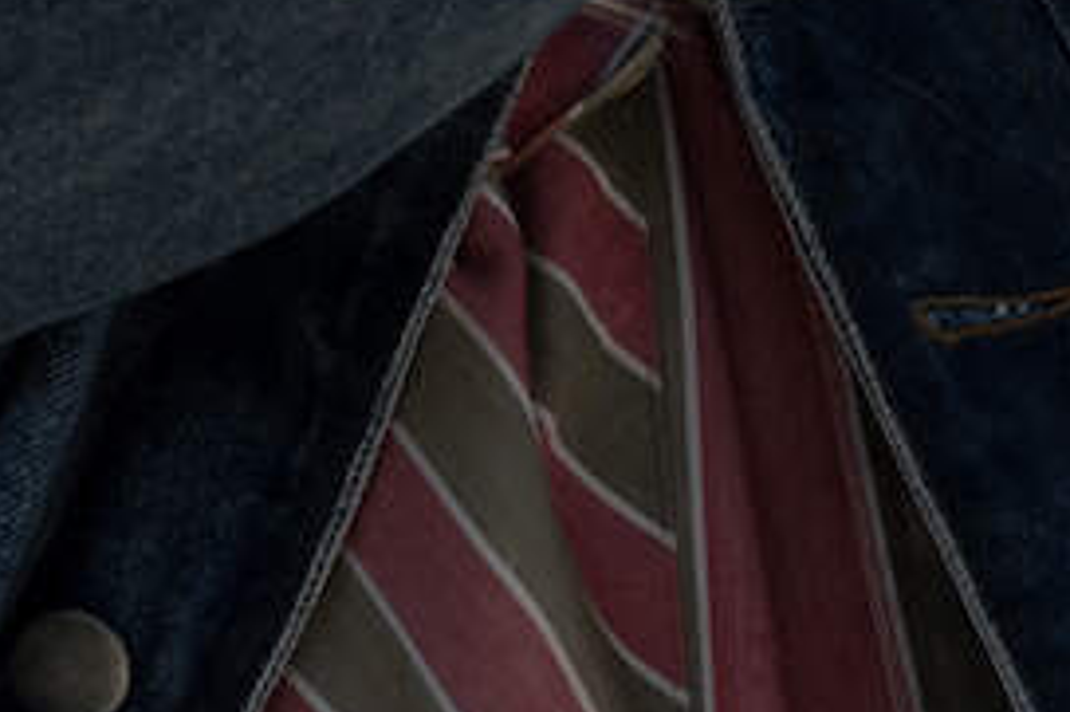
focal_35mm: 441
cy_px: -804
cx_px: 771
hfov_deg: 4.7
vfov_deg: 3.1
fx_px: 13099
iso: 200
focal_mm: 60
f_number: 5.6
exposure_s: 1/320
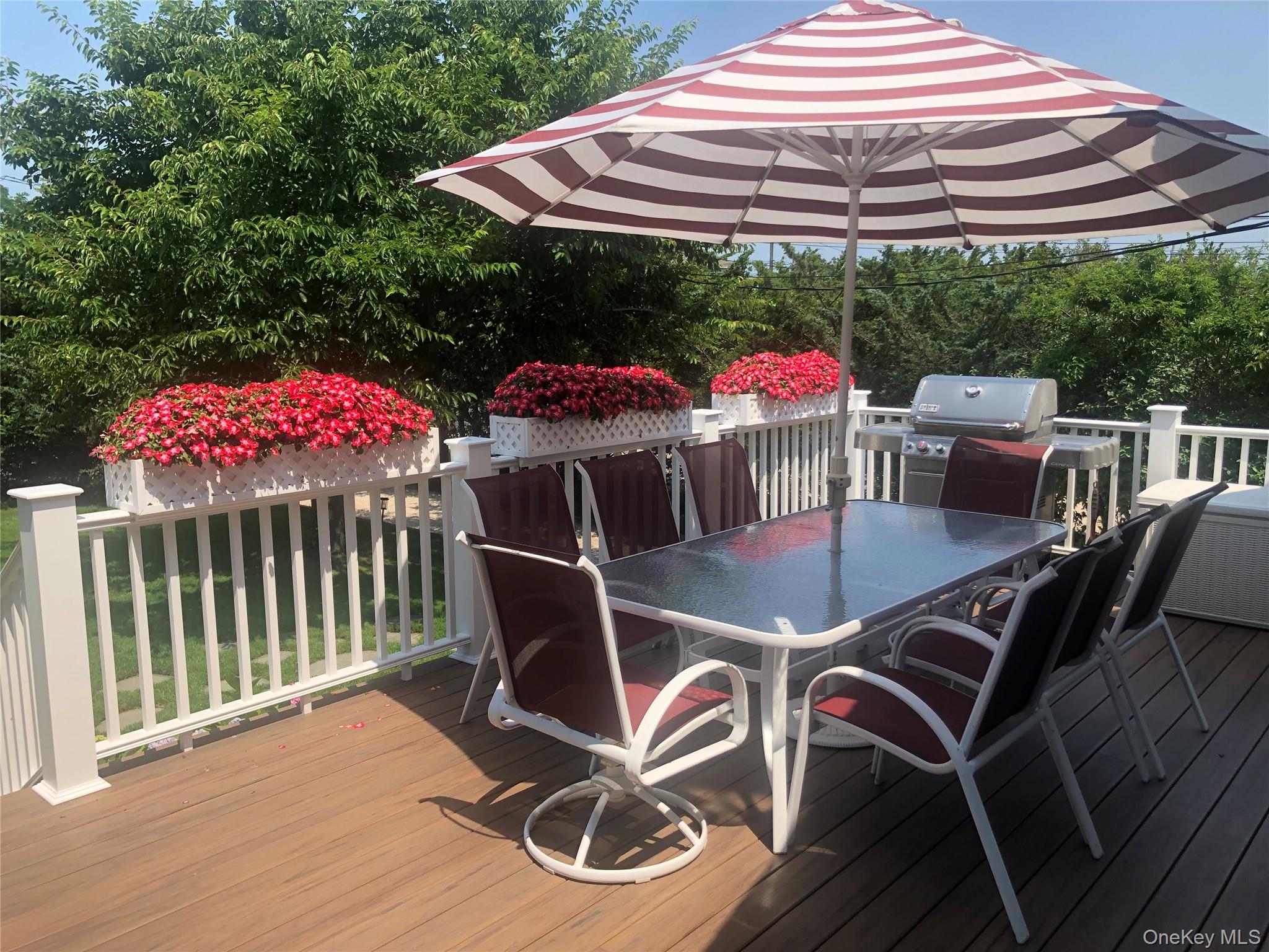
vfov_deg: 49.7
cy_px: 476
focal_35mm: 28
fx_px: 1026
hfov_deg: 63.4
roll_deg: +1.4
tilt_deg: -8.1
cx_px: 634
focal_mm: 3.99
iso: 20
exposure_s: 1/1389
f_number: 1.8
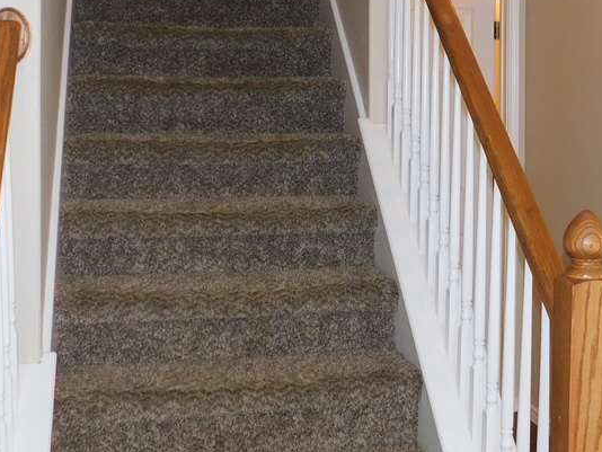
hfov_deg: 30.6
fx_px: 1079
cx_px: 463
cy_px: 107
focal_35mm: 62
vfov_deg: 23.4
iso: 200
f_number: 3
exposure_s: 1/30
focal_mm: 4
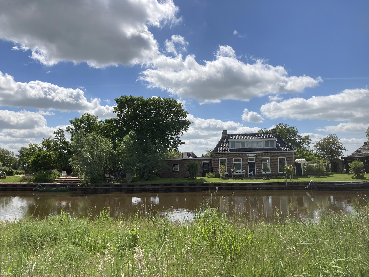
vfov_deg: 49.7
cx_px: 184
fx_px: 298
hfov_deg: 63.4
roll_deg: -1.1
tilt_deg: +5.5
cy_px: 138
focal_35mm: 28
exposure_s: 1/4367
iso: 25
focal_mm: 3.99
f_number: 1.8
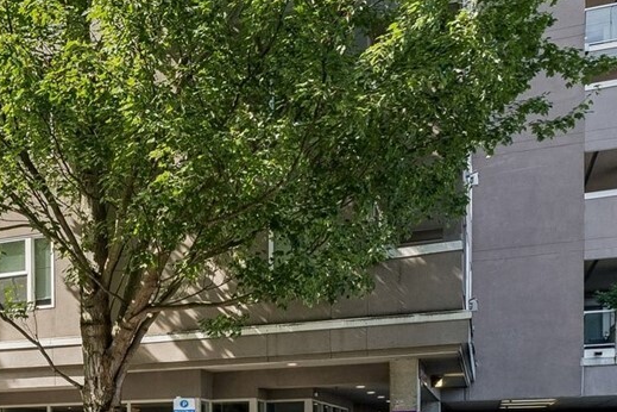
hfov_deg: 35.6
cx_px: -29
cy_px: 78
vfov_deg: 27.0
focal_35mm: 49
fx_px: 840
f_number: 9
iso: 100
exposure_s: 1/40
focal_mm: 10
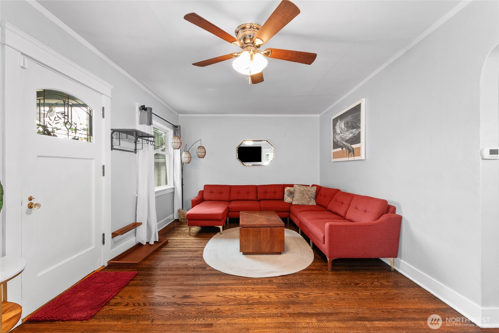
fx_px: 208
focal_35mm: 15
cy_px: 166
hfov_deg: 100.4
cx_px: 250
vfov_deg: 77.3
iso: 100
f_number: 8
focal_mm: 10
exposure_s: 5
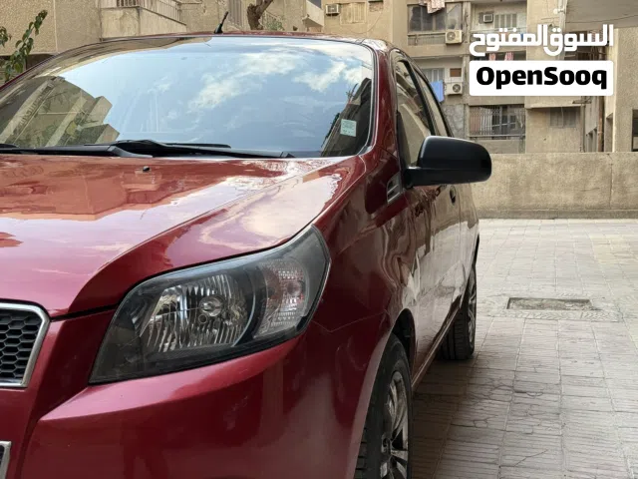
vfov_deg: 30.3
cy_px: 240
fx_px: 885
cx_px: 319
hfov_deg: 39.7
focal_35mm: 48
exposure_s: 1/242
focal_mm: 6.76
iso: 100
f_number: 1.78
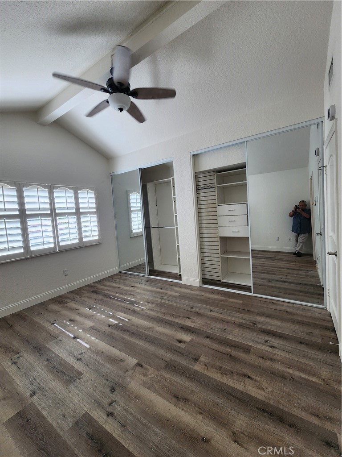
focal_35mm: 13
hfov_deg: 89.9
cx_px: 171
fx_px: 171
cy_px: 228
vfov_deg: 106.2
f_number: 2.2
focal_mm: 2.2
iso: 100
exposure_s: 1/120
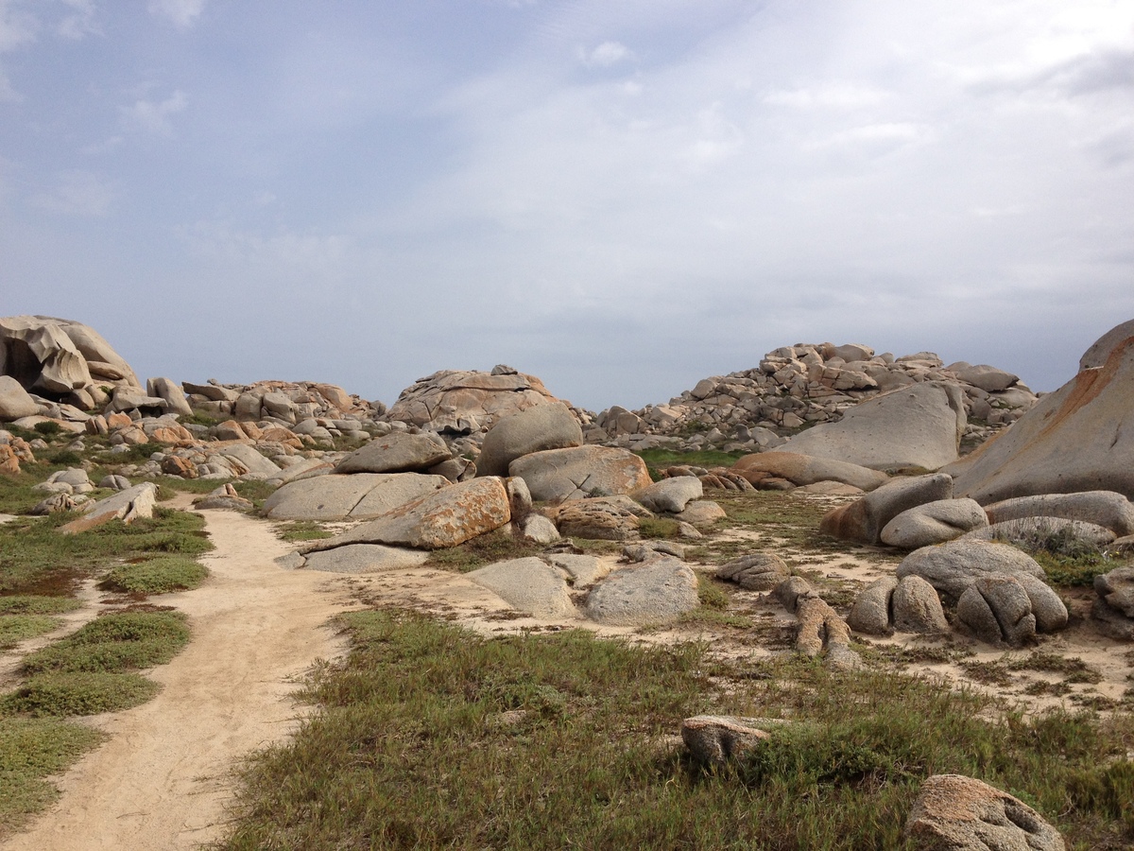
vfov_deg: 40.7
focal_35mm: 35
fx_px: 1147
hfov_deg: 52.6
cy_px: 426
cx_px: 567
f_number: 2.4
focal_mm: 4.28
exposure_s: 1/2208
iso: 64
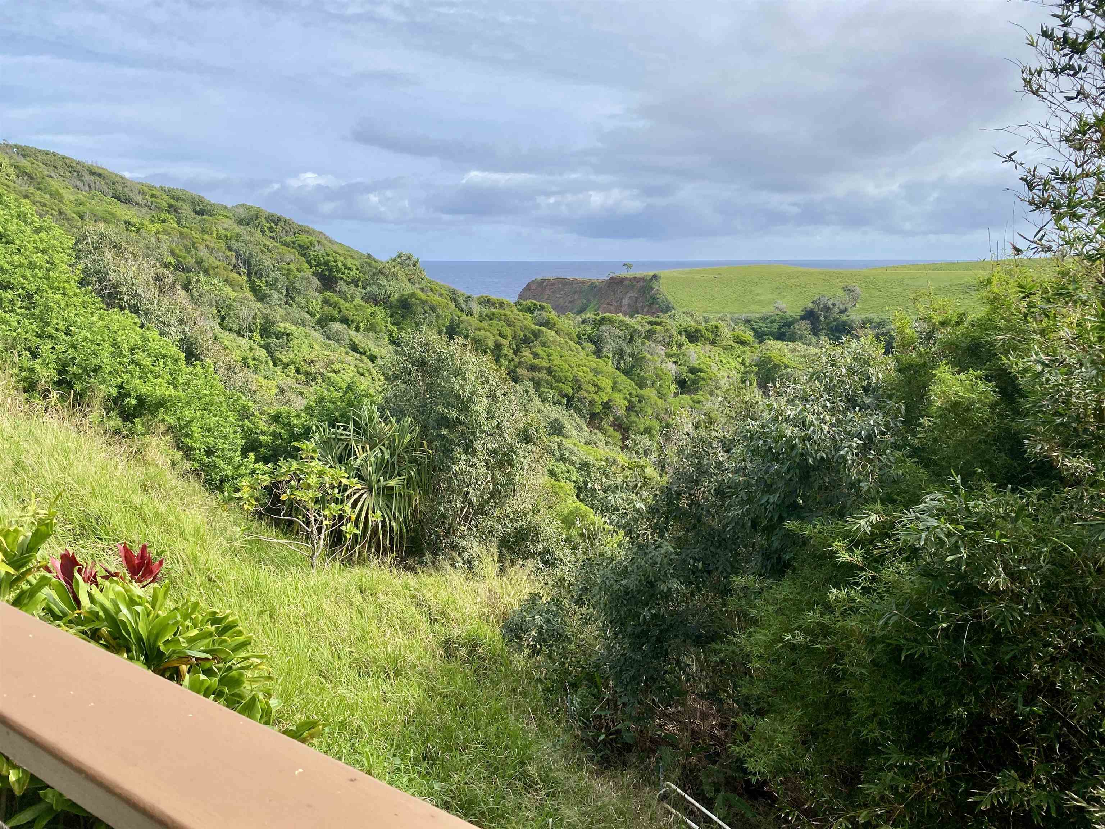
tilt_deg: -9.5
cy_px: 414
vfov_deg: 53.1
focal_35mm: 26
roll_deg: +0.9
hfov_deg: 67.3
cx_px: 552
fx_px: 830
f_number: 1.8
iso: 32
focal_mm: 4.25
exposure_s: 1/2410
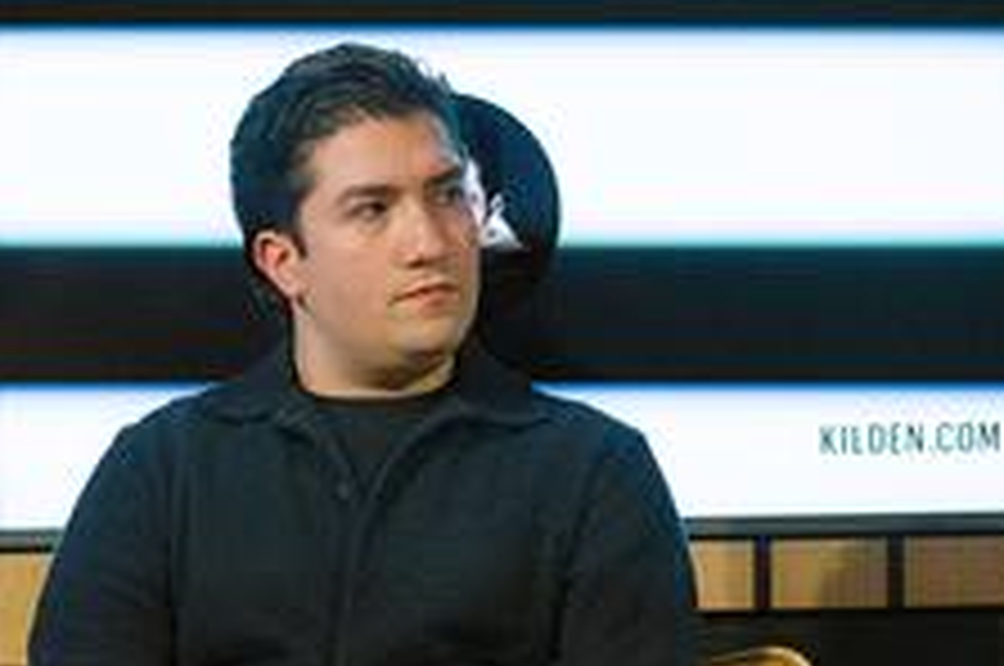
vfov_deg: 1.4
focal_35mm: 968
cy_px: 389
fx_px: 26957
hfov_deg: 2.1
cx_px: 207
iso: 2500
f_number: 2.8
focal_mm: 300
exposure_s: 1/1000
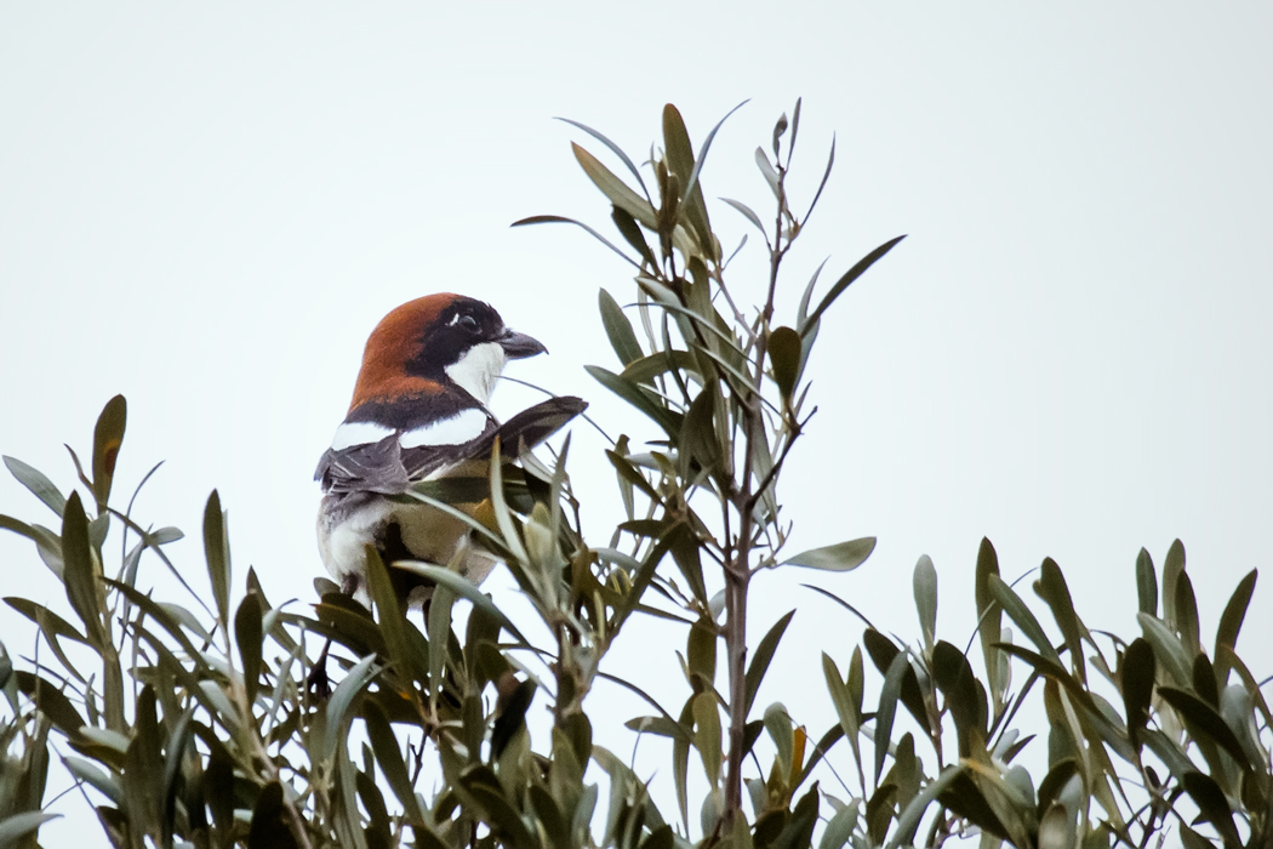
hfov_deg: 2.7
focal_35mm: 750
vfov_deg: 1.8
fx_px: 26519
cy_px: 424
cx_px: 636
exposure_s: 1/1600
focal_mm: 500
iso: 500
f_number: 8
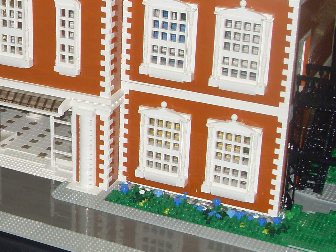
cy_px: 97
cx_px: 26
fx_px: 854
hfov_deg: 21.7
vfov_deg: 16.8
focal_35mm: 88
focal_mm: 6.3
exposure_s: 1/45
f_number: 2.8
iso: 100
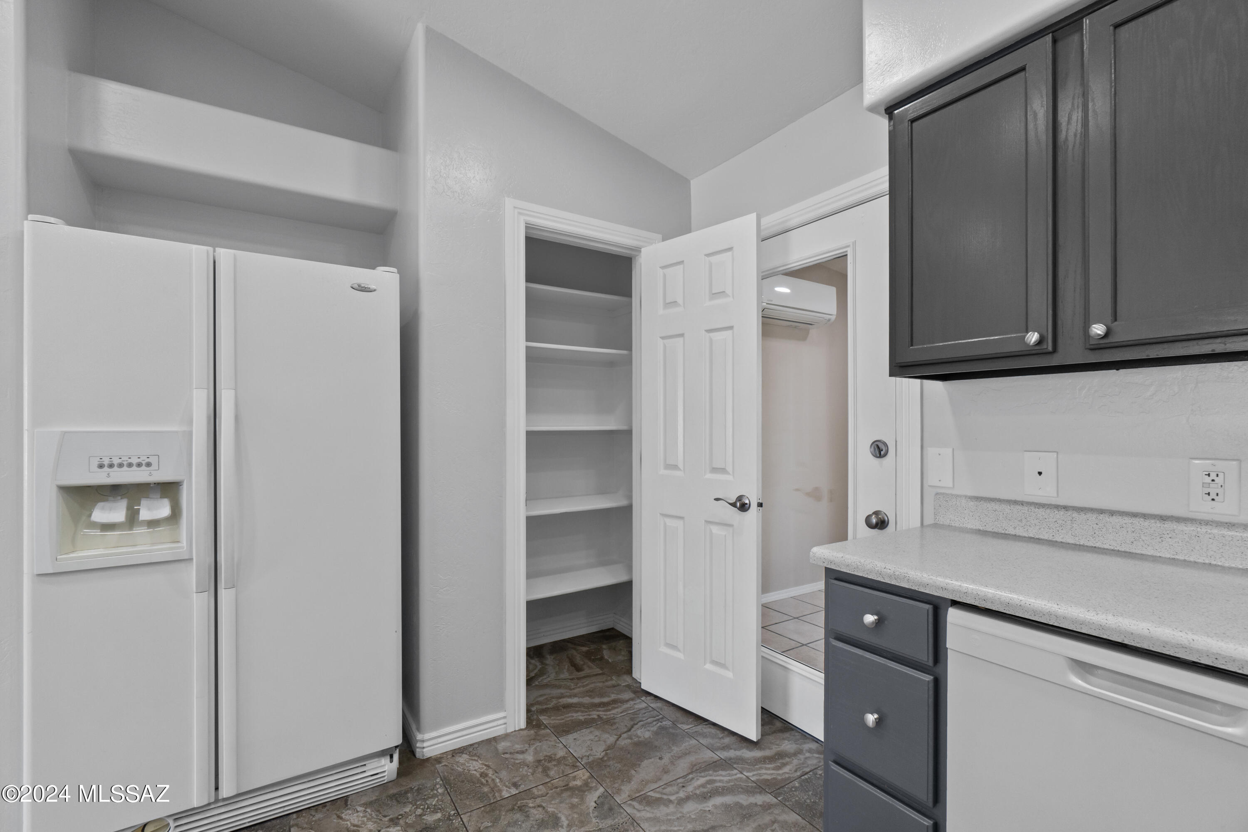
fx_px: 520
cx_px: 624
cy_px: 416
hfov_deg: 100.4
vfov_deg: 77.3
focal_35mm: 15
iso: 400
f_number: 8
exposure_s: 1/6
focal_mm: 10
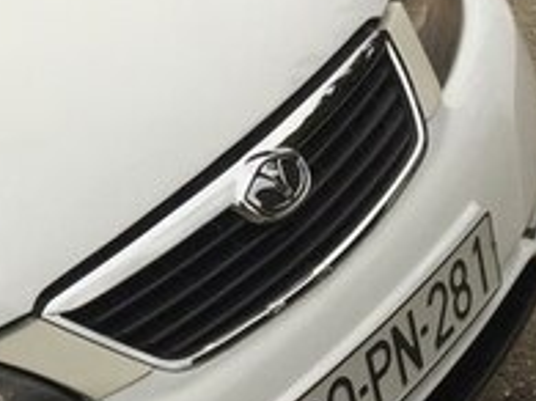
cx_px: -280
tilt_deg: -18.3
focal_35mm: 98
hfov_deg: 17.8
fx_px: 1517
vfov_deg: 15.1
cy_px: 240
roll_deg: +25.4
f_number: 2.2
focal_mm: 4.15
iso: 32
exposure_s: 1/1647
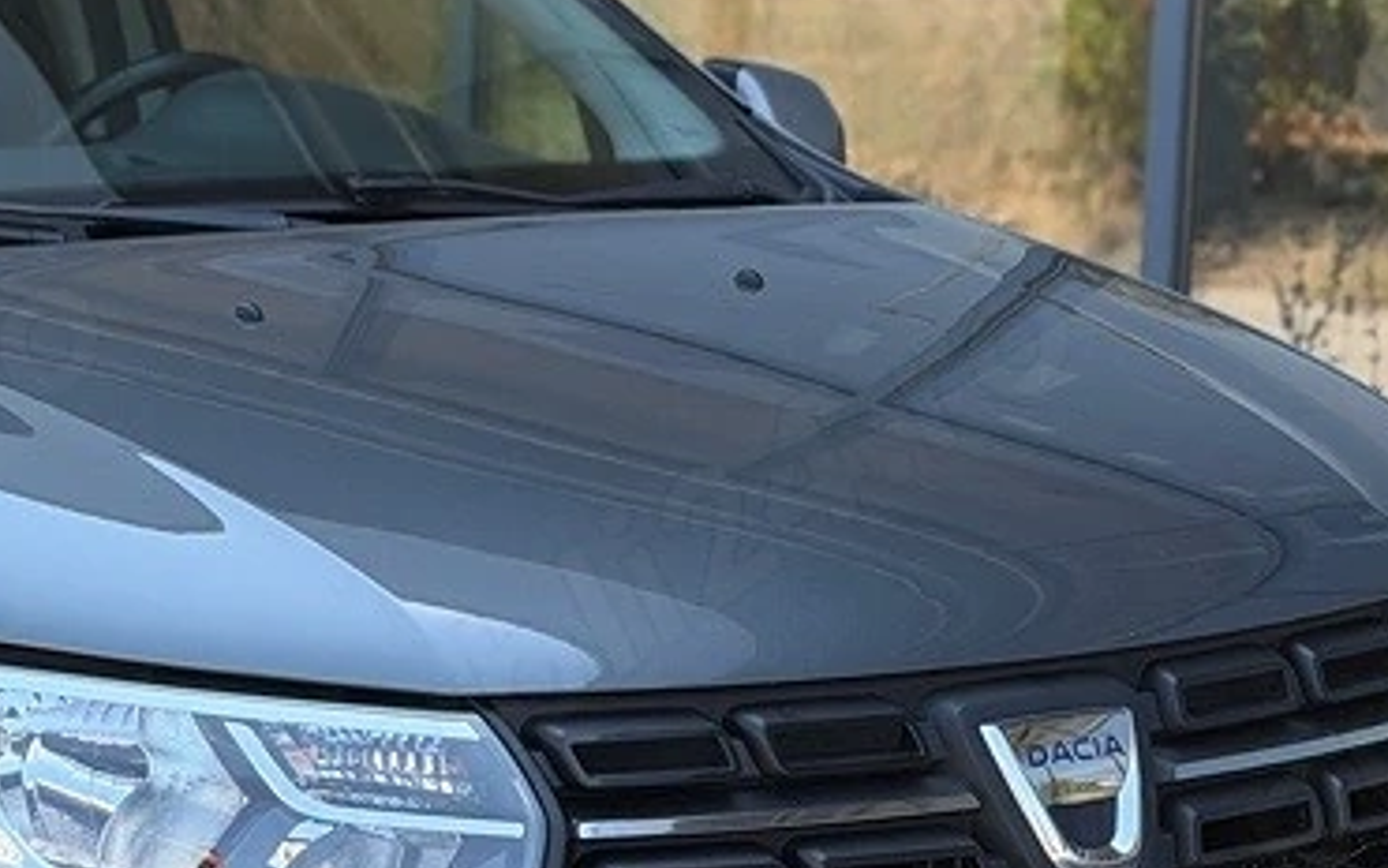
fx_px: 5183
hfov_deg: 15.0
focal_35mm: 137
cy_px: 610
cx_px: -52
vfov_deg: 9.6
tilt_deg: -9.1
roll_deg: -0.6
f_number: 1.78
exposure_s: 1/875
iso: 64
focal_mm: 6.76
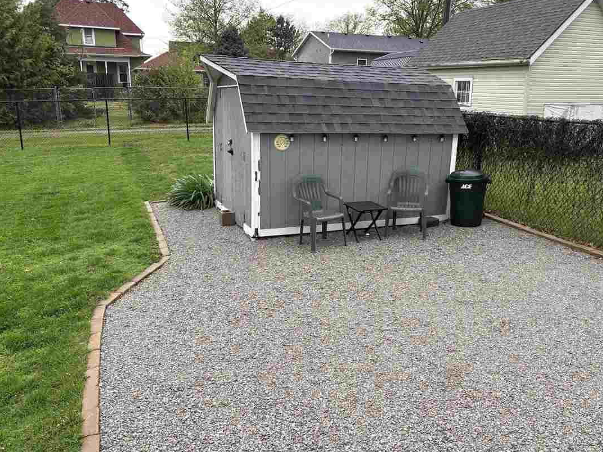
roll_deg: -1.4
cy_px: 228
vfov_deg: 45.4
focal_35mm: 31
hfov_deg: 58.2
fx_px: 540
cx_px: 339
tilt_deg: -13.7
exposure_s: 1/264
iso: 64
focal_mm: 5.96
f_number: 1.6
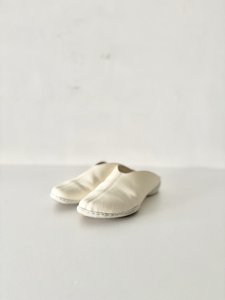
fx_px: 225
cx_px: 112
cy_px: 150
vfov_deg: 67.3
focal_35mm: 26
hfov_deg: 53.1
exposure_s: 1/60
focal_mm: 5.96
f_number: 1.6
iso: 320
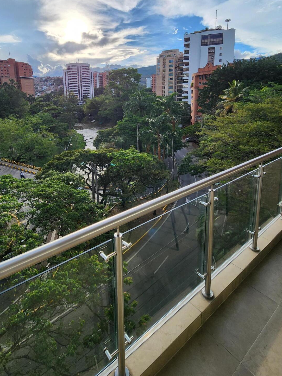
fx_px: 196
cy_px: 132
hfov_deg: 70.9
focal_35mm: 18
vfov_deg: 85.3
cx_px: 113
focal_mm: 2.2
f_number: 2.2
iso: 50
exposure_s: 1/1252
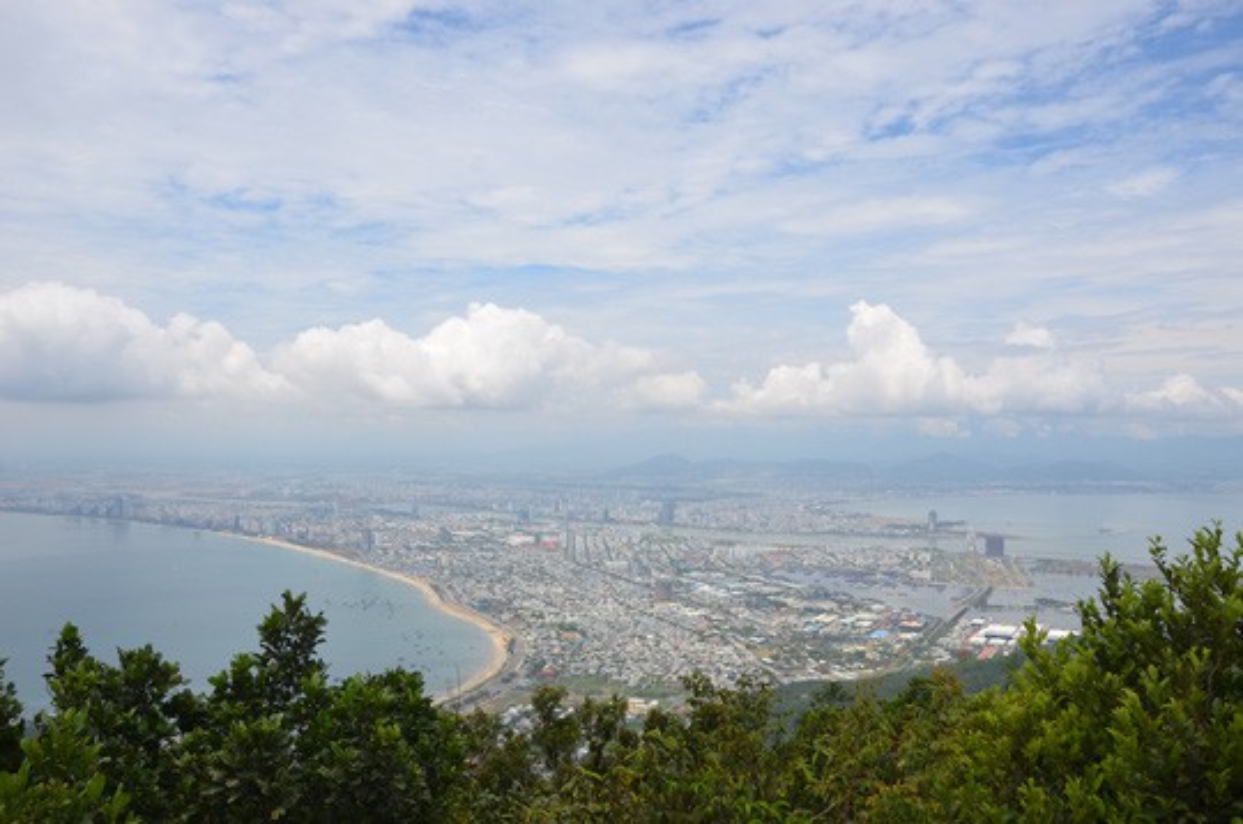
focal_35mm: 32
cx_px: 622
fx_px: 1086
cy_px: 412
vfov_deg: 41.6
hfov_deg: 59.6
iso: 100
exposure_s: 1/320
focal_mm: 21
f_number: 9
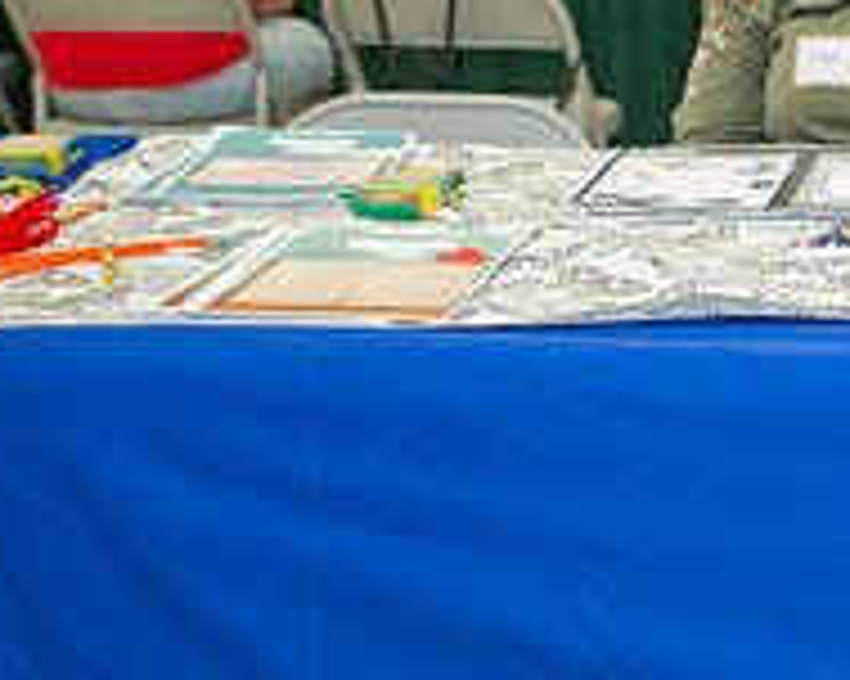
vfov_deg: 15.2
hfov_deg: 18.1
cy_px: 324
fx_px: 2540
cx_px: 1021
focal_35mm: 101
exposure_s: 1/100
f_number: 2.8
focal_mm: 35
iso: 1250
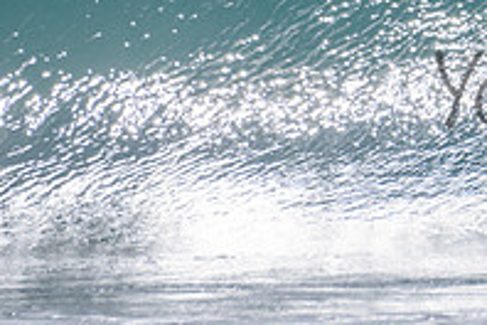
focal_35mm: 1794
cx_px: 587
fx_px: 24267
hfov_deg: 1.1
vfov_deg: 0.8
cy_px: -39
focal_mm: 500
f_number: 5.6
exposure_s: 1/2000
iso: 64
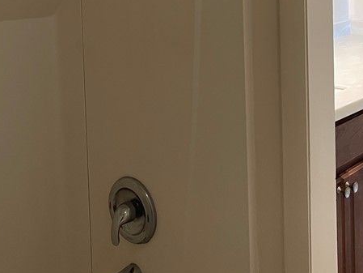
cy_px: -16
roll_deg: +2.2
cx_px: 184
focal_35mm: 57
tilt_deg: -3.5
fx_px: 598
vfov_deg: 24.2
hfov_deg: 33.8
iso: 125
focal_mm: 5.1
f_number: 1.6
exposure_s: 1/60
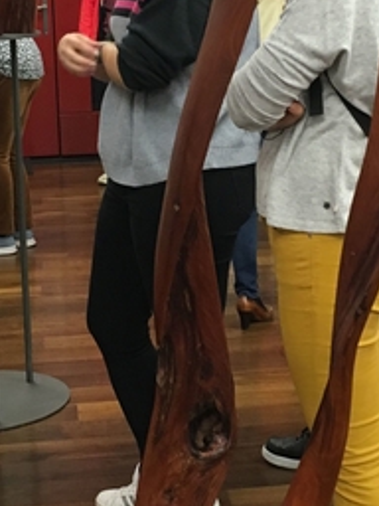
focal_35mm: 87
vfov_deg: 22.5
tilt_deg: -12.1
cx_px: 233
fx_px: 1270
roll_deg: +2.4
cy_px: 196
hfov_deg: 17.0
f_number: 2.2
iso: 160
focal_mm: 4.15
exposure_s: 1/33
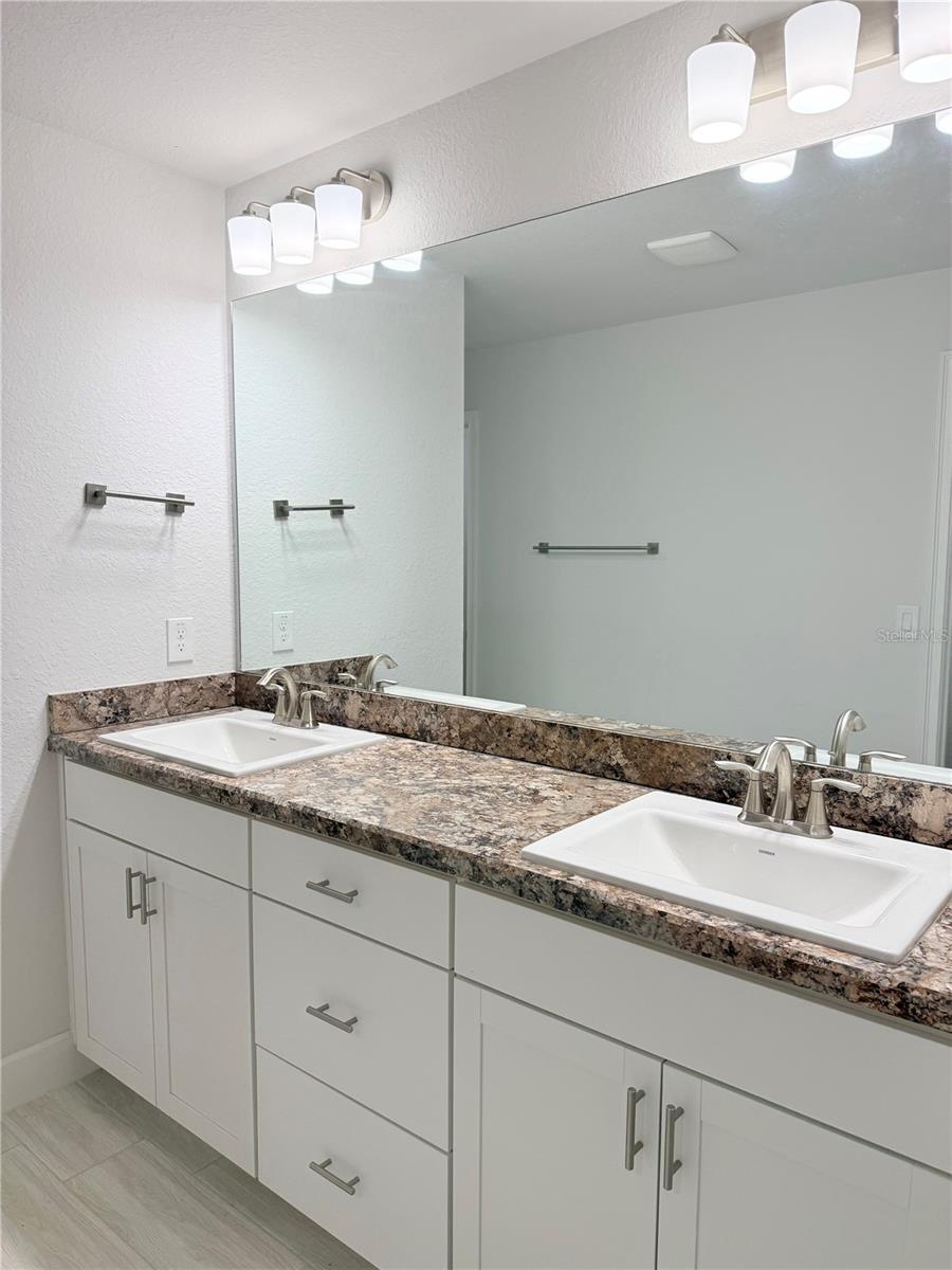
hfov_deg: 56.8
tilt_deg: -5.6
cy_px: 635
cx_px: 476
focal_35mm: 24
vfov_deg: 71.6
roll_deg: +0.0
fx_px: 880
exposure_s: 1/237
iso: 125
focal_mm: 6.76
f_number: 1.78
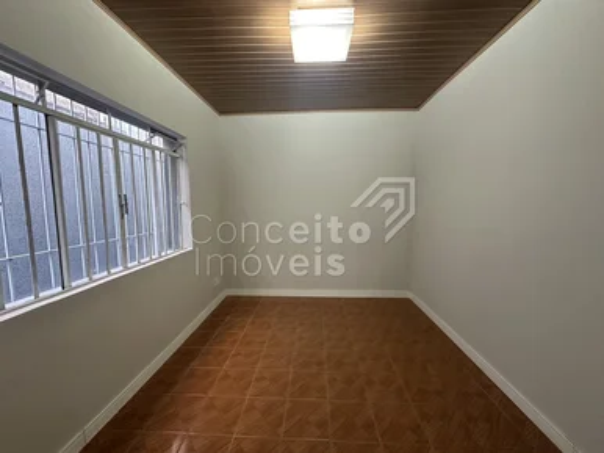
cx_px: 302
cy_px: 226
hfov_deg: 102.1
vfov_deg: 85.6
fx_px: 244
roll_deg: +0.5
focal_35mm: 14
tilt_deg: -5.1
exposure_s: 1/60
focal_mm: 2.22
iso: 400
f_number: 2.2
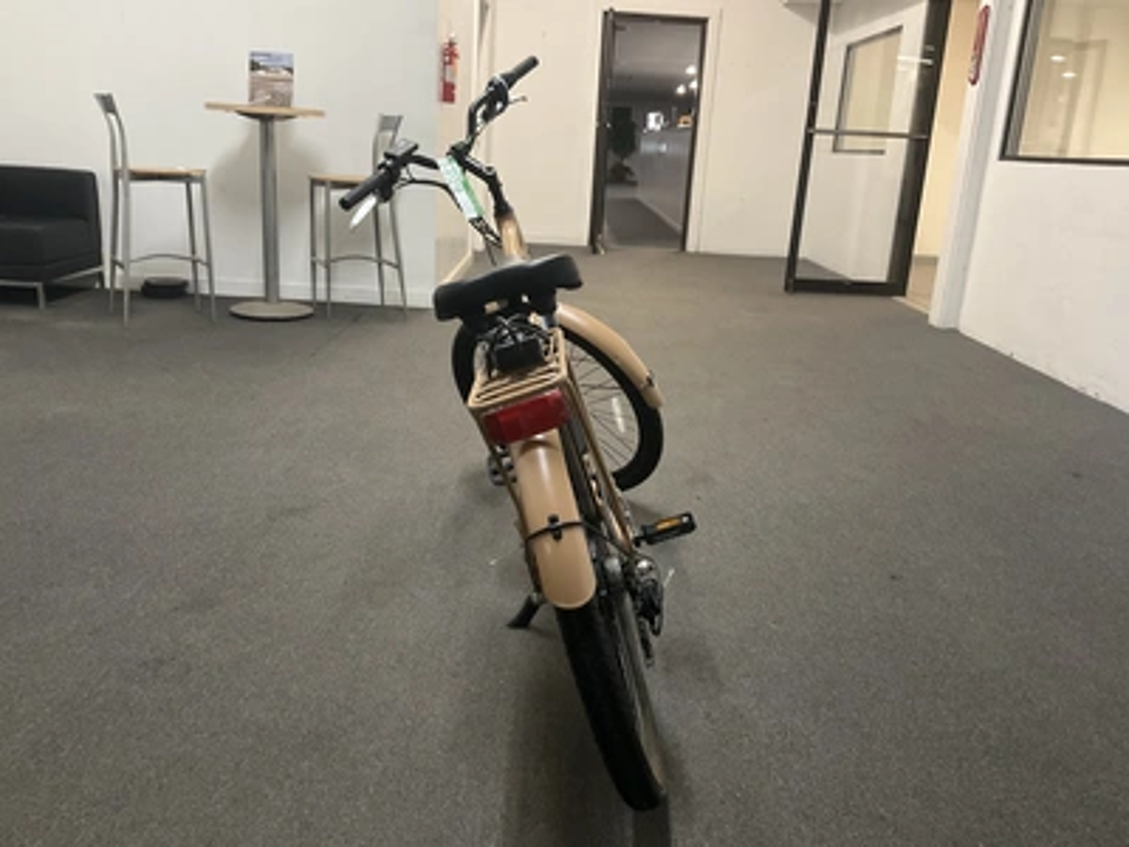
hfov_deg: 61.7
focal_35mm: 29
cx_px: 564
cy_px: 424
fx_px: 946
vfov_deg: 48.2
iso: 200
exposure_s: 1/40
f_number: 1.8
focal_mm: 3
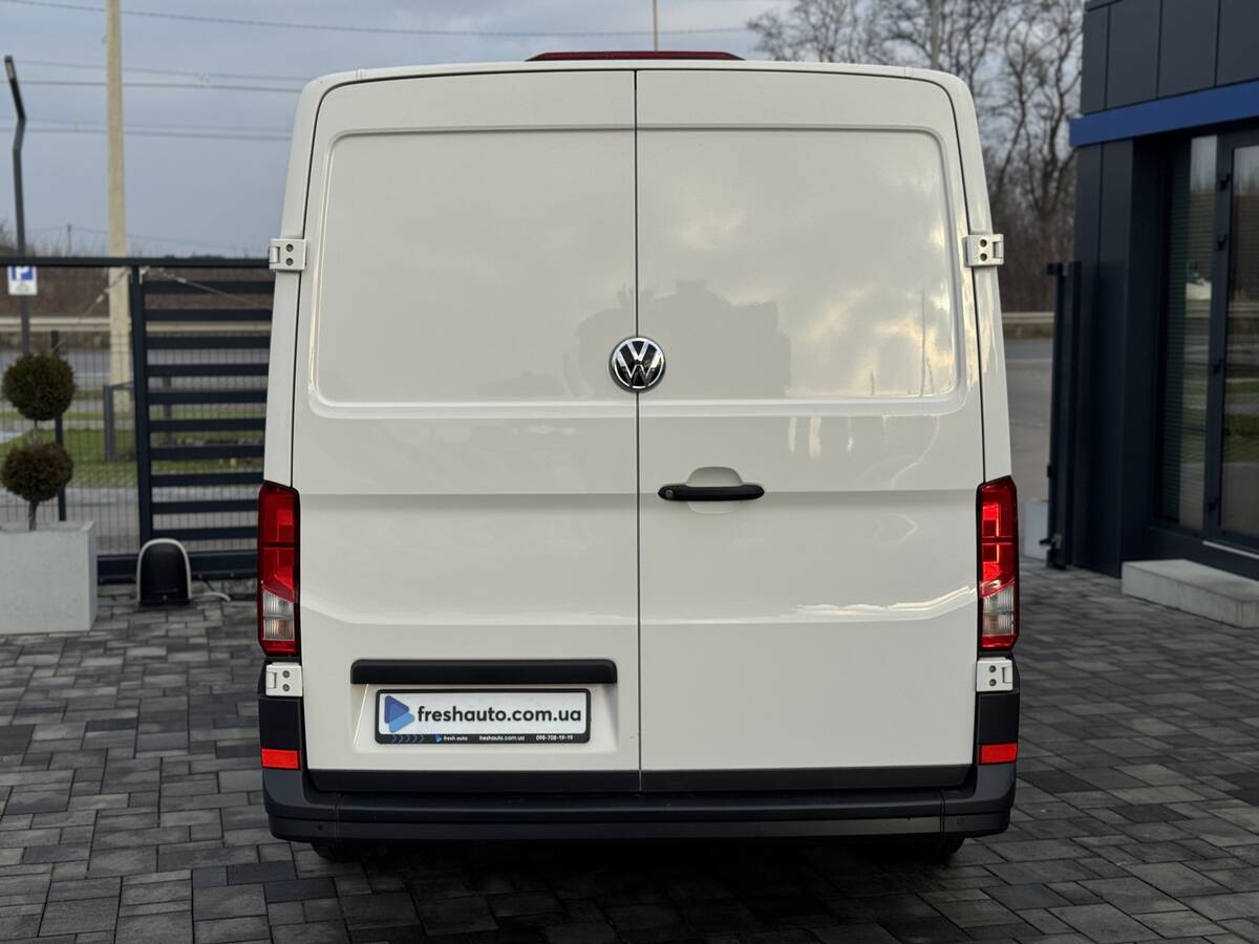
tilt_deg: -6.5
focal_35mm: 48
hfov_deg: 39.7
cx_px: 630
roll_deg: +0.2
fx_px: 1746
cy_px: 472
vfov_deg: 30.3
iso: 64
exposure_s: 1/2252
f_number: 1.78
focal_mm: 6.76
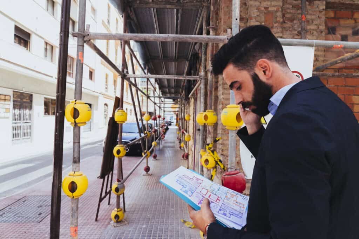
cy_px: 120
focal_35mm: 24
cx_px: 180
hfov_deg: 73.7
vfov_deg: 53.1
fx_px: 239
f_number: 6.3
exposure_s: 1/200
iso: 125
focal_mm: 24
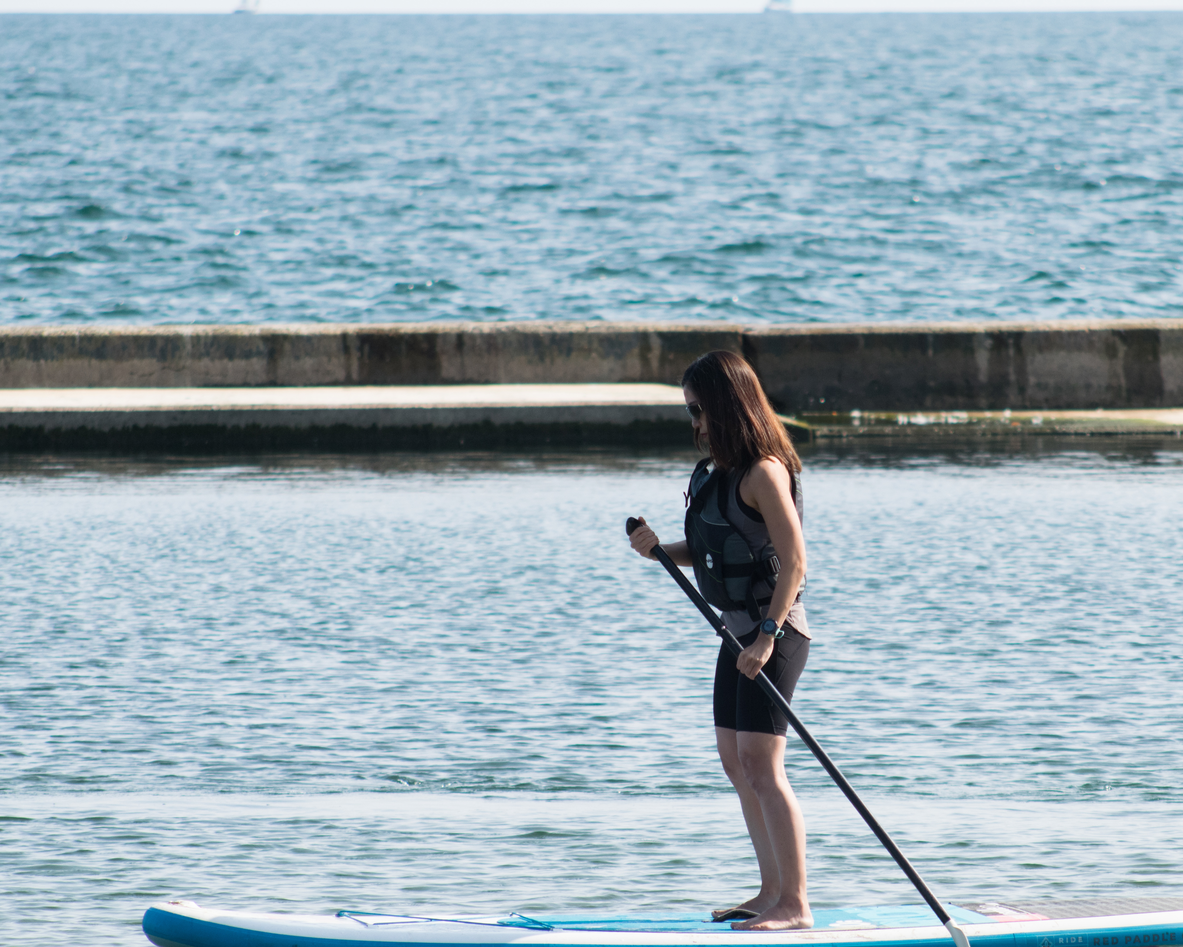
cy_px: 510
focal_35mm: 393
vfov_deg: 3.9
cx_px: 754
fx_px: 13761
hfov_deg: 4.9
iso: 200
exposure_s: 1/1250
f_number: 5.6
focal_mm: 210
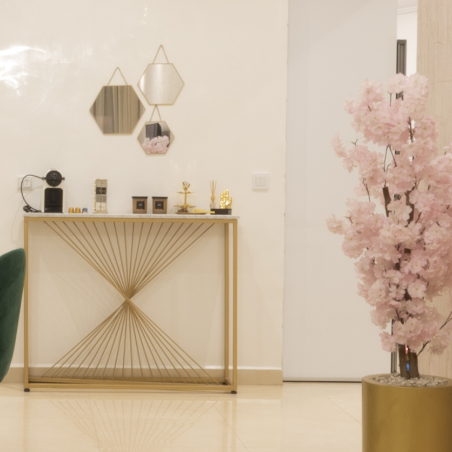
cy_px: 197
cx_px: 1
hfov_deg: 19.6
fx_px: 1270
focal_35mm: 86
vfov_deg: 20.2
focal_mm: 14
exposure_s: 5
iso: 64
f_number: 22
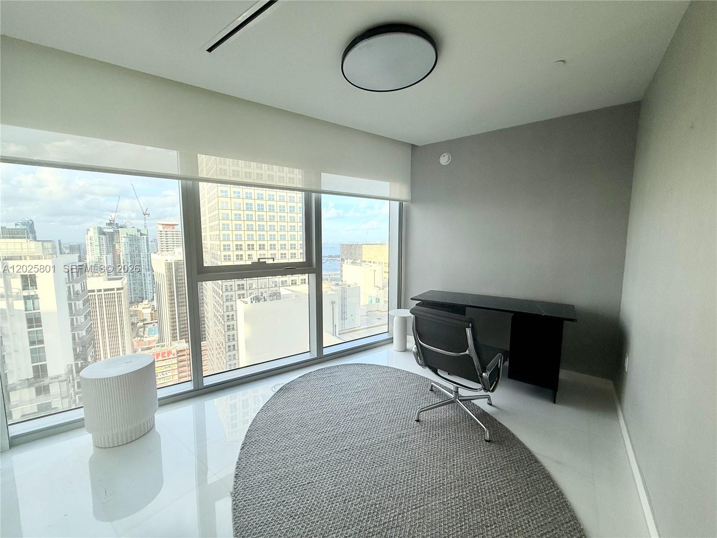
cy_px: 269
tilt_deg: -5.0
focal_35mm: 14
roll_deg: +0.0
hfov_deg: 102.1
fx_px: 290
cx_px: 358
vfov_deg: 85.7
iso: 50
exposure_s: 1/405
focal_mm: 2.22
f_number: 2.2
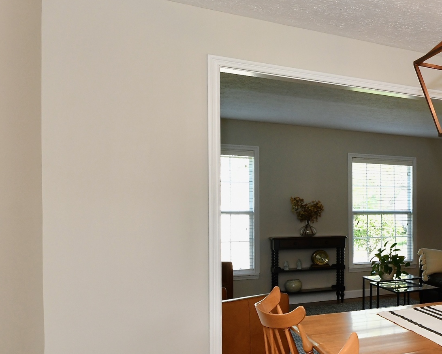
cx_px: 573
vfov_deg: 39.8
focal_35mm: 37
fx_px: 484
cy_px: 224
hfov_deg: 34.7
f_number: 6.3
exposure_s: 1/60
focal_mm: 14
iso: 640
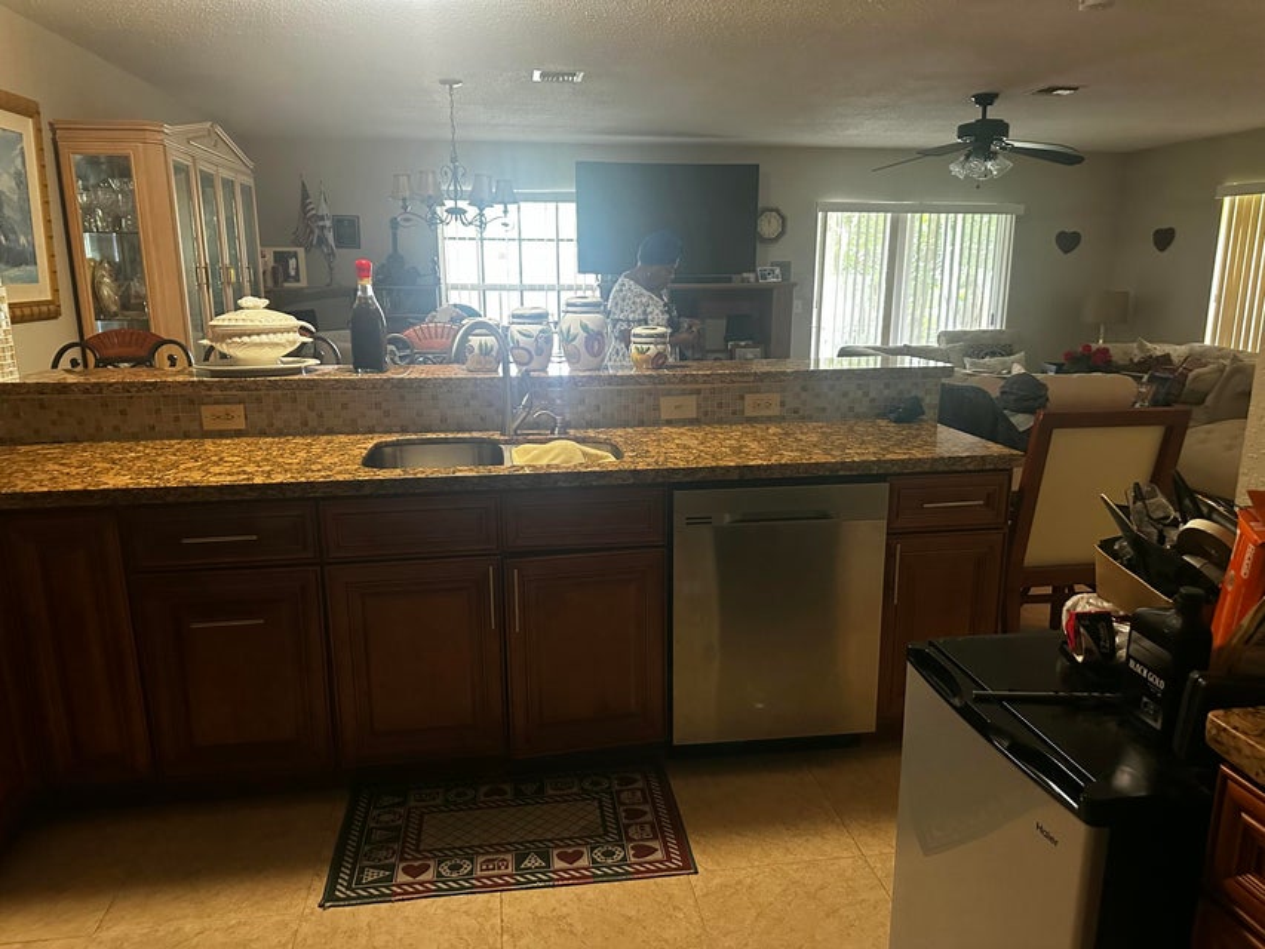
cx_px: 632
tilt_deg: -12.5
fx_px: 877
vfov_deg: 56.8
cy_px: 474
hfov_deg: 71.6
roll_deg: -0.3
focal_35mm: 24
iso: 800
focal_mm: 6.86
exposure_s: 1/40
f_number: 1.78
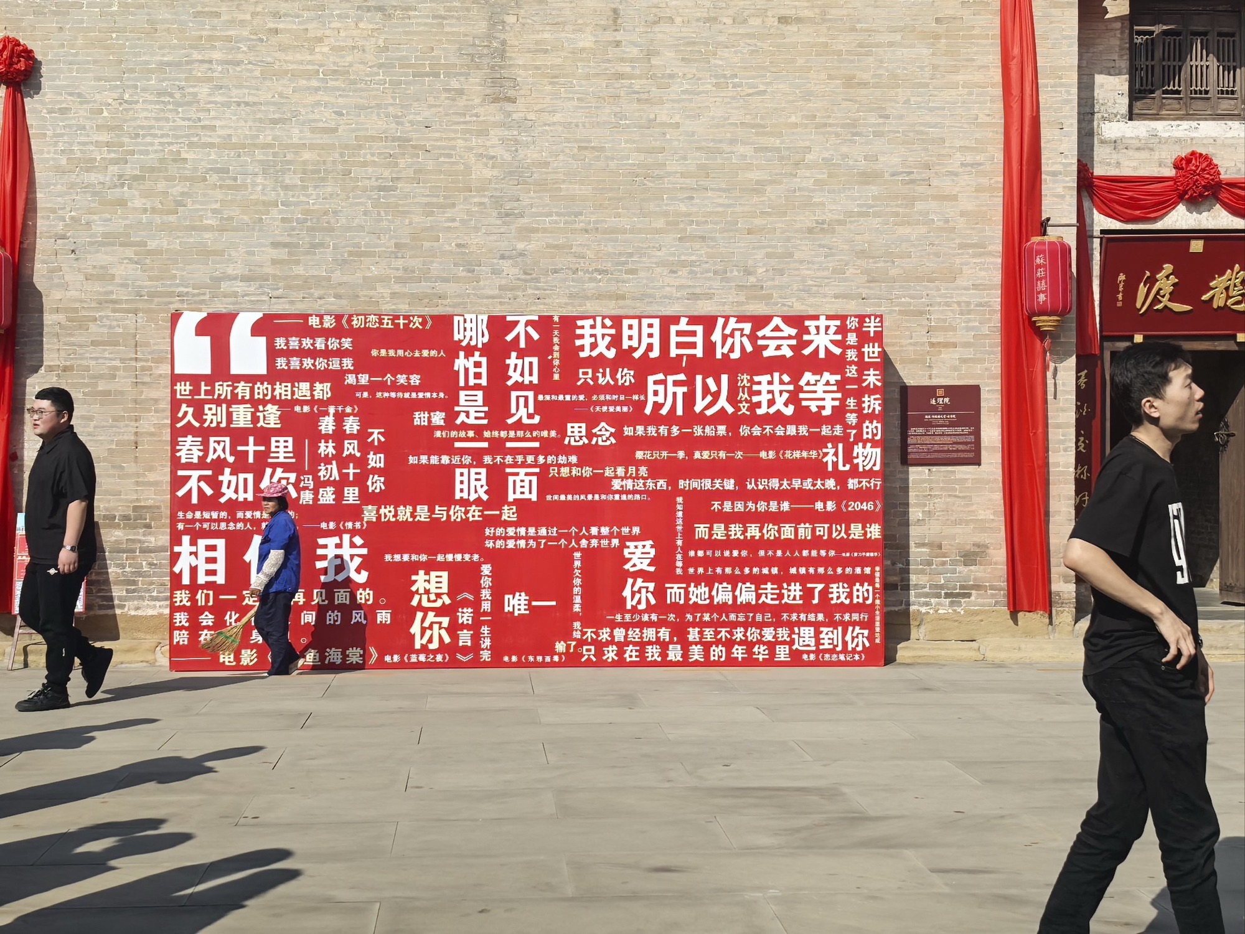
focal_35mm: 51
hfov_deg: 37.5
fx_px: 1834
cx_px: 622
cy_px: 467
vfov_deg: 28.6
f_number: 2
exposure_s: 1/3333
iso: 50
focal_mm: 6.98
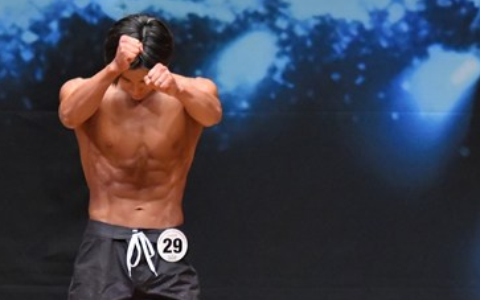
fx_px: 7693
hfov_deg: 3.6
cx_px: 158
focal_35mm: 588
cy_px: 287
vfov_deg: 2.2
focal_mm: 180
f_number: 5.6
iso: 8000
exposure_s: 1/400
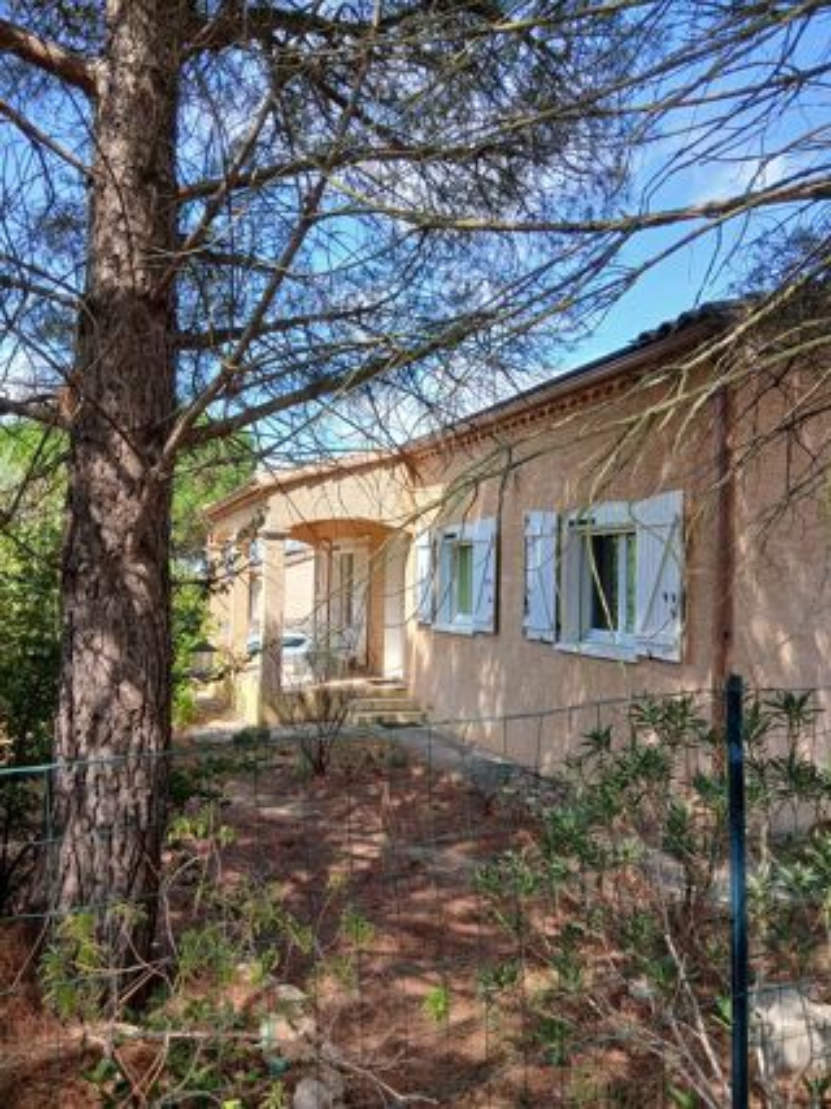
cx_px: 416
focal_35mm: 26
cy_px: 554
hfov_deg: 53.0
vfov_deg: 67.3
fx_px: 833
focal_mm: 3.98
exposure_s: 1/182
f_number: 1.8
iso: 20
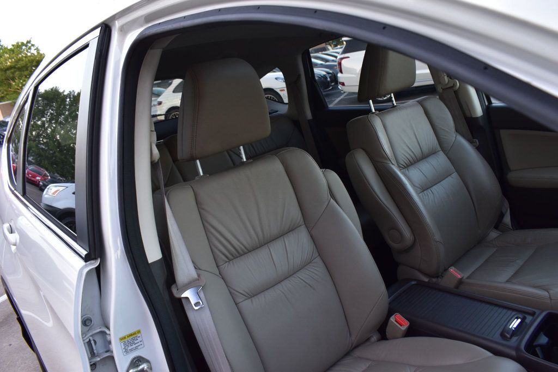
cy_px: 186
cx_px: 279
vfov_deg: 47.9
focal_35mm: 27
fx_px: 418
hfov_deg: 67.4
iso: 400
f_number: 7.1
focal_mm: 18
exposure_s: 1/40
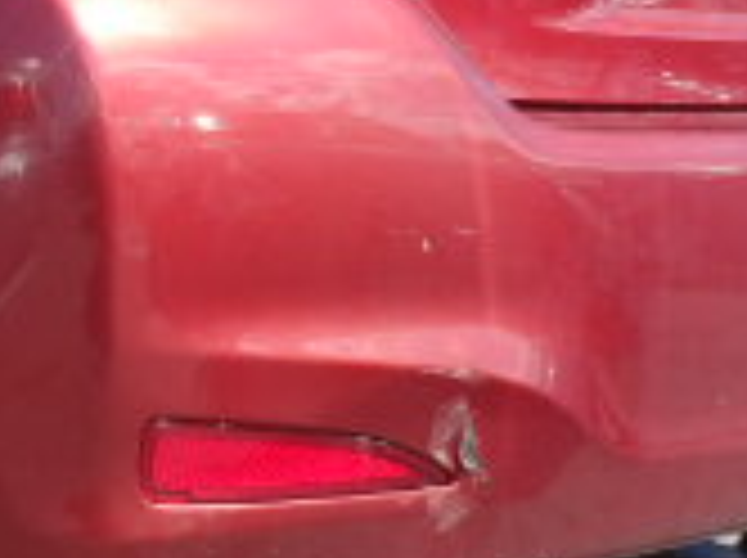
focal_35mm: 108
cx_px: -153
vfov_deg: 13.4
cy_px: -27
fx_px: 2327
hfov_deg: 17.4
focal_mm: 5
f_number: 3.9
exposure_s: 1/500
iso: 125
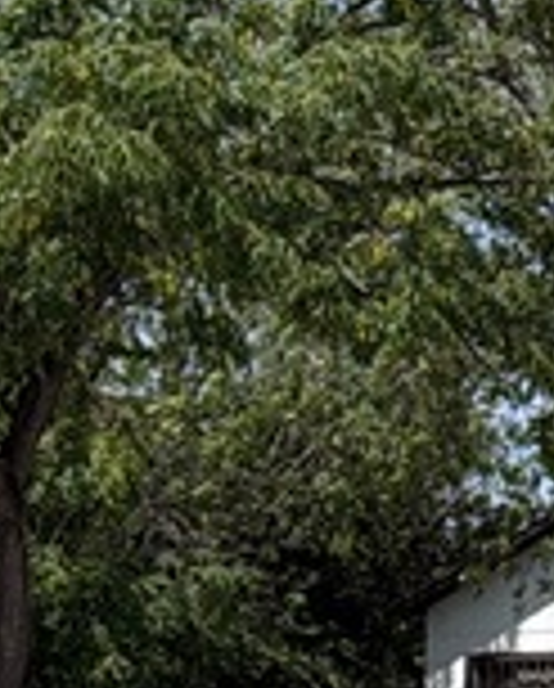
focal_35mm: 220
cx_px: -77
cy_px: 715
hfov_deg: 7.0
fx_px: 4496
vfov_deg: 8.7
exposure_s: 1/6711
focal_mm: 6.76
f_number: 1.78
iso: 80
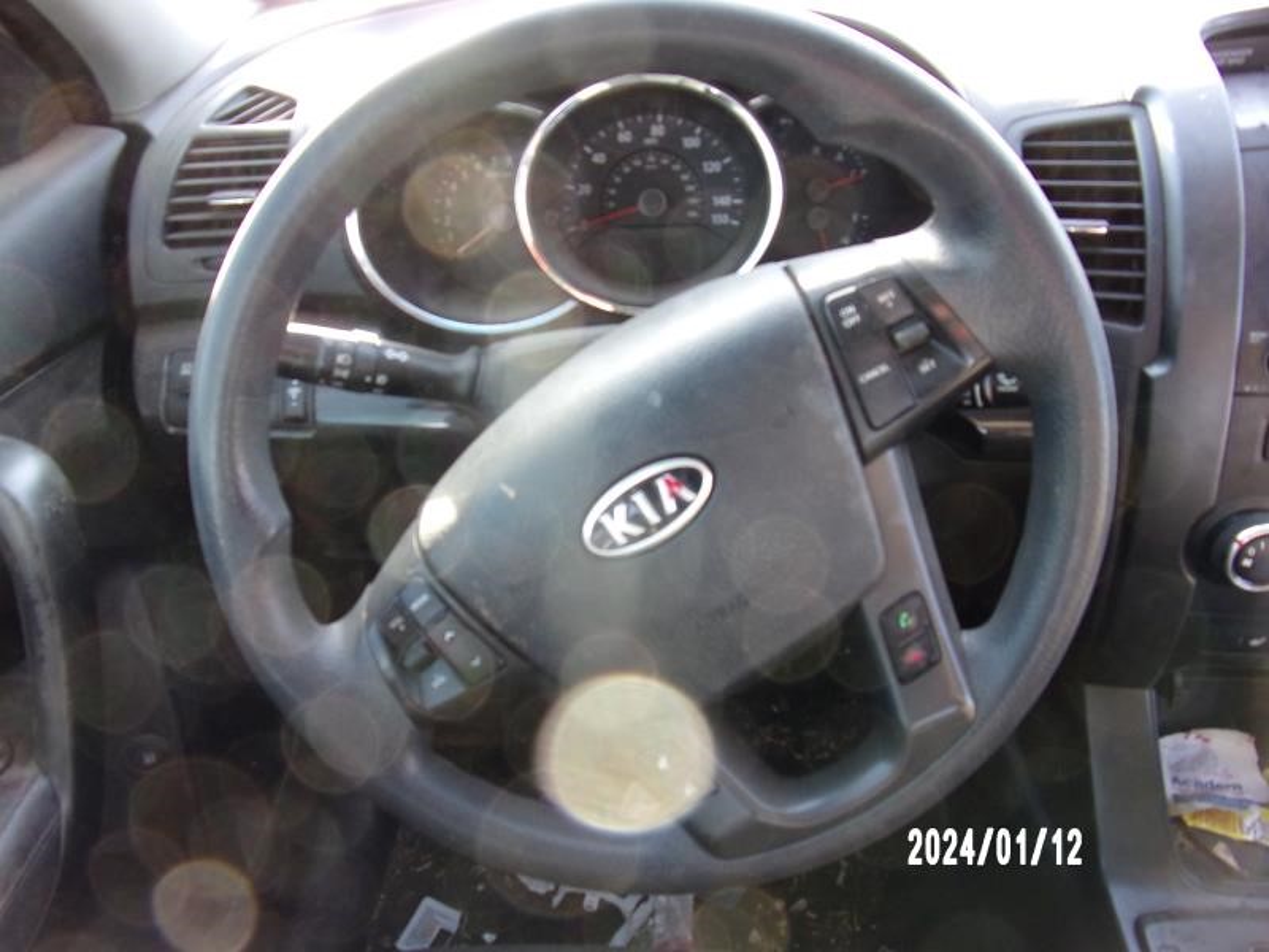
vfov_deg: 56.8
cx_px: 634
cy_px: 476
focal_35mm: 24
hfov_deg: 71.6
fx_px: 880
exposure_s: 1/34
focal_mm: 4.3
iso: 126
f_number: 3.3
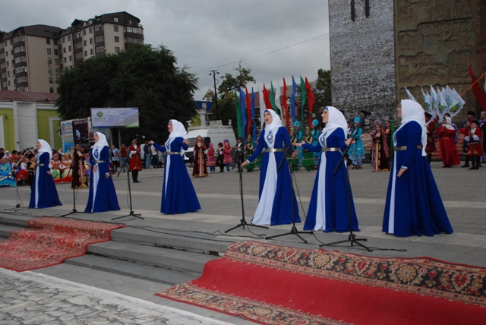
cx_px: 243
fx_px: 527
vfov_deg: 34.3
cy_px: 162
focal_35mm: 39
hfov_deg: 49.5
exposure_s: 1/200
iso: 1250
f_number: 9
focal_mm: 26
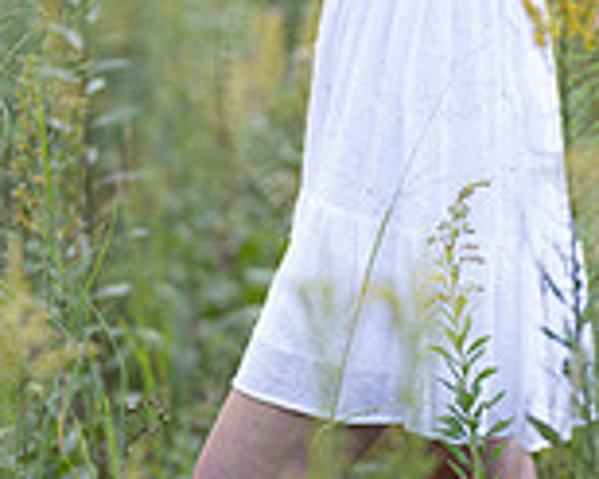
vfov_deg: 6.6
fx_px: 4128
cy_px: 121
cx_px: 471
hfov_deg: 8.3
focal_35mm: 233
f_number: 1.2
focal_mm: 85
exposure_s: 1/800
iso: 160
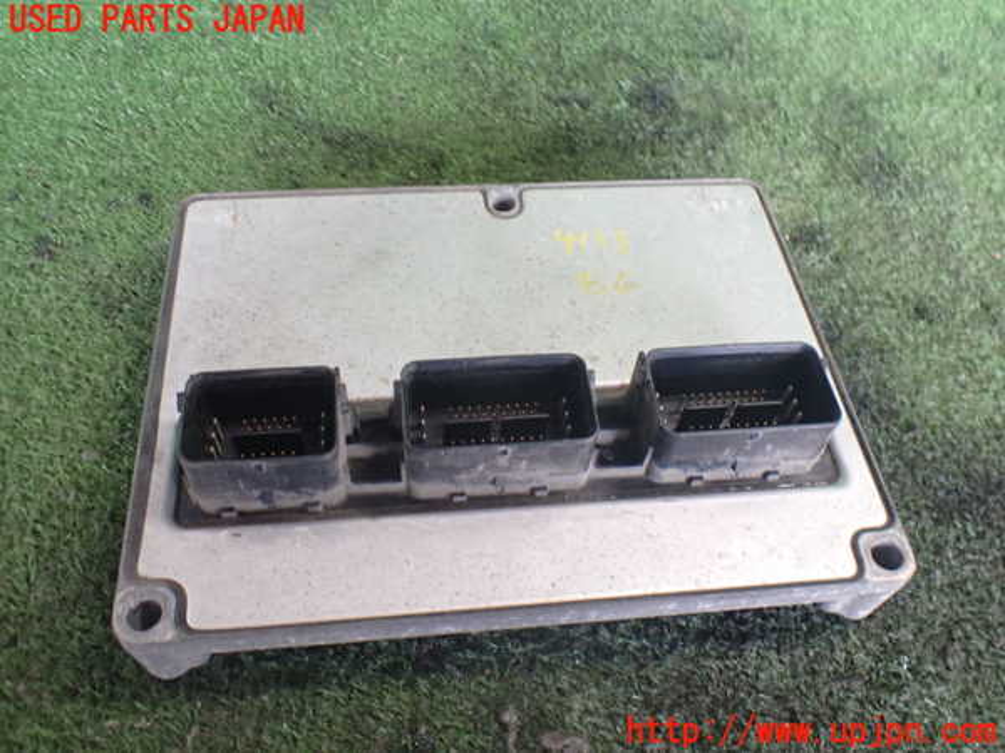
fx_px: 871
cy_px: 376
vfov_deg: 46.8
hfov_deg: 60.0
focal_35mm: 30
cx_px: 502
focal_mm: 5.4
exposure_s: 1/80
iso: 800
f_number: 2.3
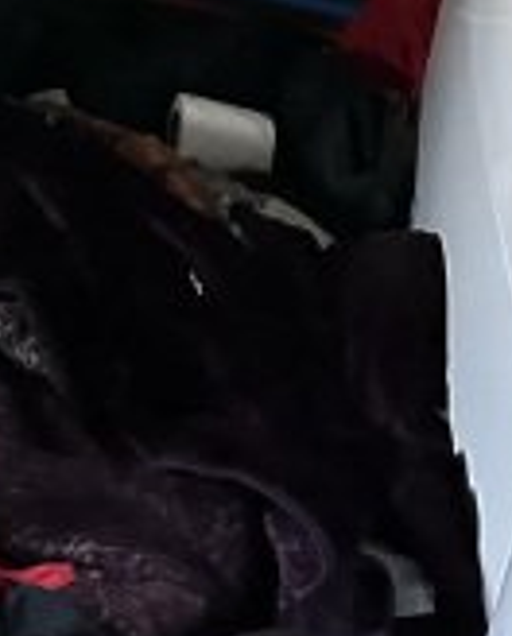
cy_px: -510
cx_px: -322
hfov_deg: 14.8
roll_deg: -1.3
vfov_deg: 16.7
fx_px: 1793
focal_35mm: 95
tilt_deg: -17.7
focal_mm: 6.86
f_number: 1.78
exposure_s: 1/56
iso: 1000
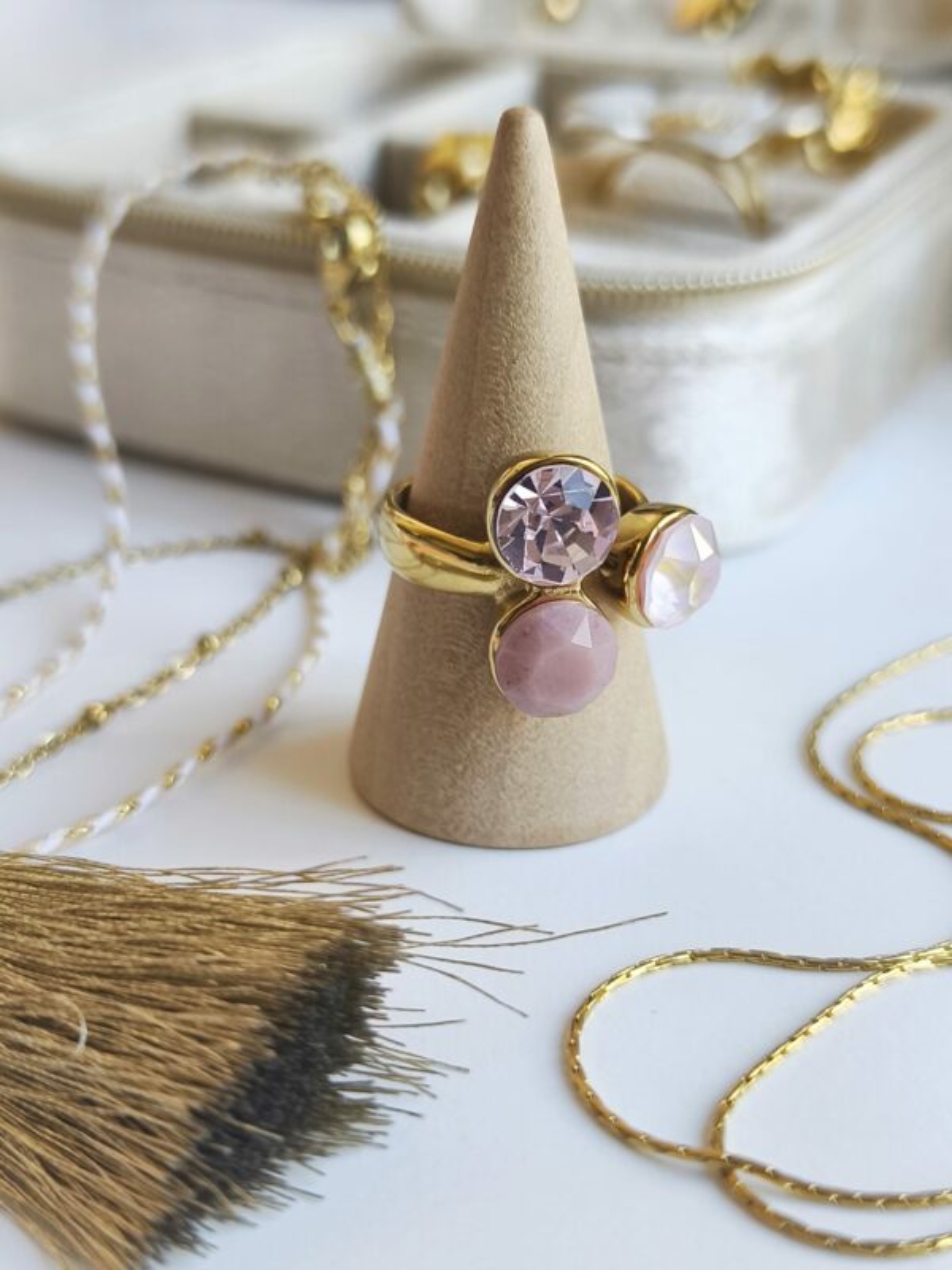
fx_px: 1687
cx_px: 476
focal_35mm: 46
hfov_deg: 31.5
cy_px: 635
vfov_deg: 41.2
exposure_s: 1/100
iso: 250
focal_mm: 6.18
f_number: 1.65
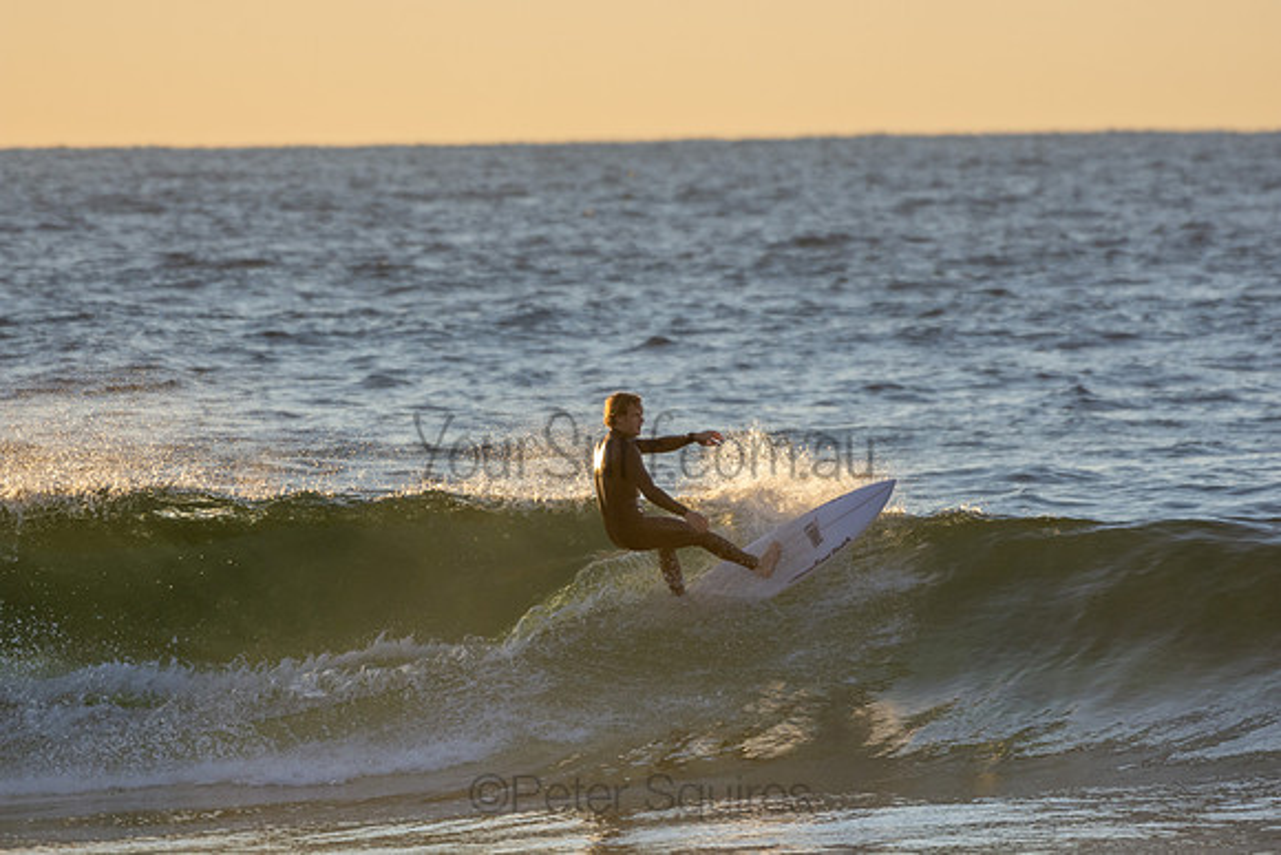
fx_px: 20286
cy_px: 428
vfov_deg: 2.4
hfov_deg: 3.6
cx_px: 640
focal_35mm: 570
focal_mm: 380
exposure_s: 1/1000
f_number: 5.6
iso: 320
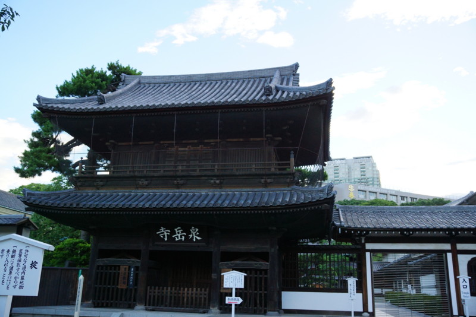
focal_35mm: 33
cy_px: 158
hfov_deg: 57.2
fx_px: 436
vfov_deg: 40.0
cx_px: 238
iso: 320
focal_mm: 22
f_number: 3.2
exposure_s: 1/500
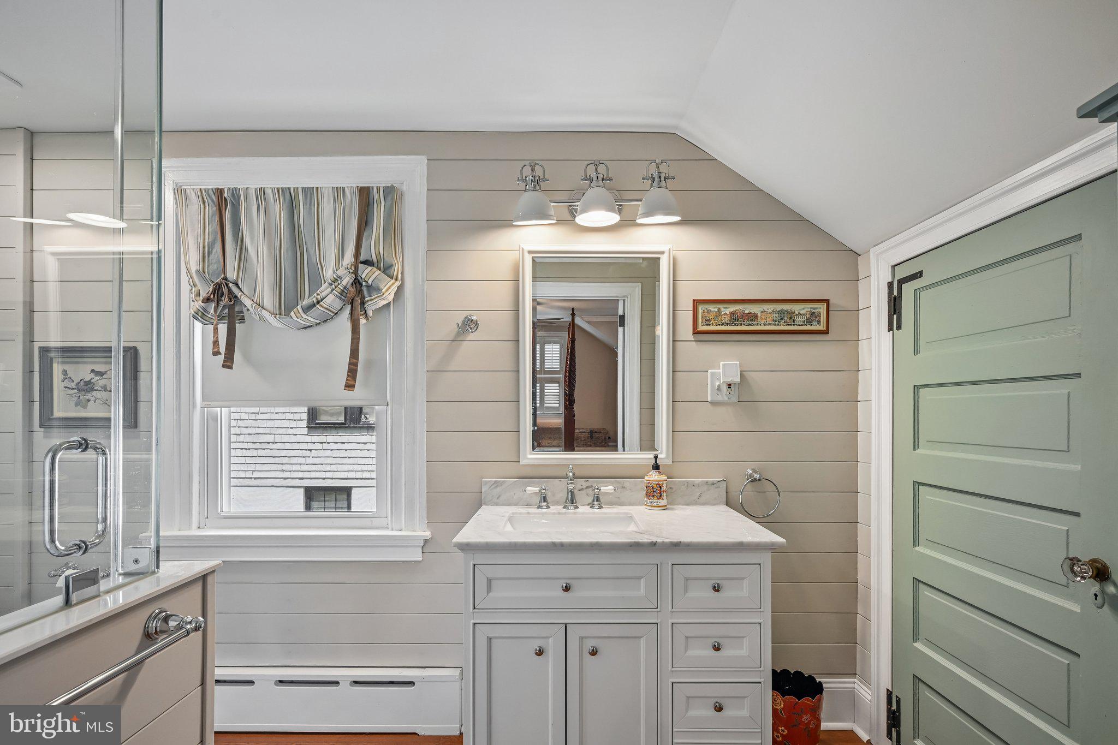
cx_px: 559
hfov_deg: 95.0
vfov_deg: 72.0
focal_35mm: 16
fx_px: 512
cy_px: 372
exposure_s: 1/125
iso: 800
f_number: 8
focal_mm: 16.5
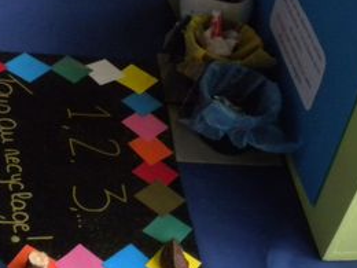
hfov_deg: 21.0
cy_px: 120
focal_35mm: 91
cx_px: 330
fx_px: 938
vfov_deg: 16.2
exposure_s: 1/337
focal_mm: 6.6
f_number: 3.5
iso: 400
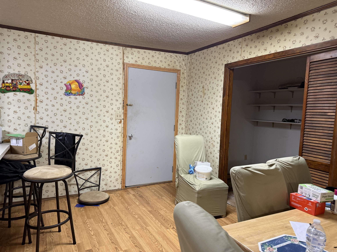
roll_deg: -3.1
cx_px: 168
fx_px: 234
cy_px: 126
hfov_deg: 71.6
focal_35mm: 24
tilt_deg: -4.4
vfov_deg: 56.8
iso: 320
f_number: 1.78
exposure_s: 1/60
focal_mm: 6.76
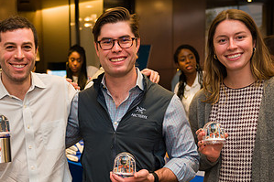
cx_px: 75
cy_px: 121
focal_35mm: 66
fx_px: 502
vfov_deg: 20.5
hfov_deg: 30.1
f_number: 3.2
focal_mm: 34
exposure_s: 1/200
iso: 400
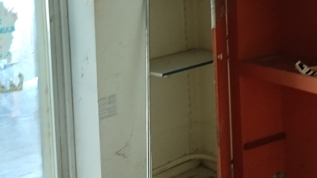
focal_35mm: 81
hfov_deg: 25.7
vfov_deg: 14.5
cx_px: 258
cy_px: -28
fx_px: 681
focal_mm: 4.22
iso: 100
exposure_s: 1/33.3
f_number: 1.8
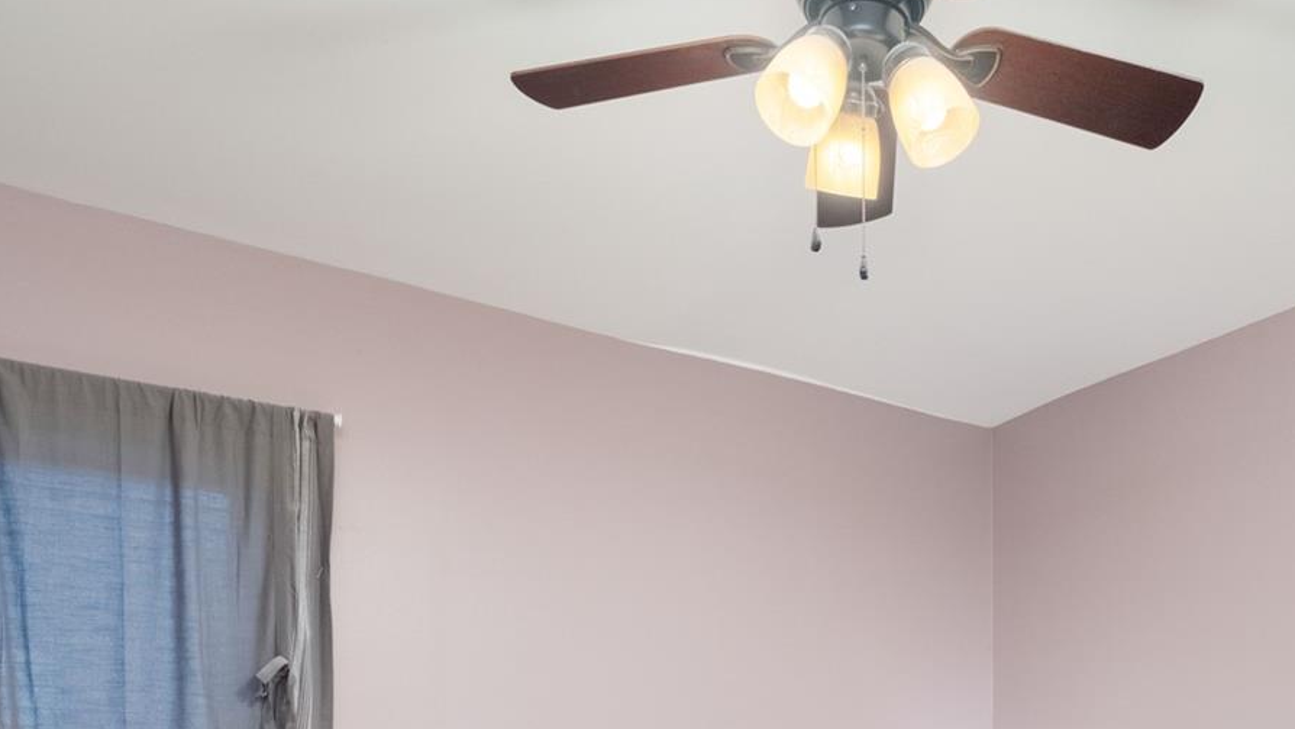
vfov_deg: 29.1
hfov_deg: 54.1
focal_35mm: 36
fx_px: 1236
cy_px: 840
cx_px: 875
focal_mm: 10
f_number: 5.6
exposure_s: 1/250
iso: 800
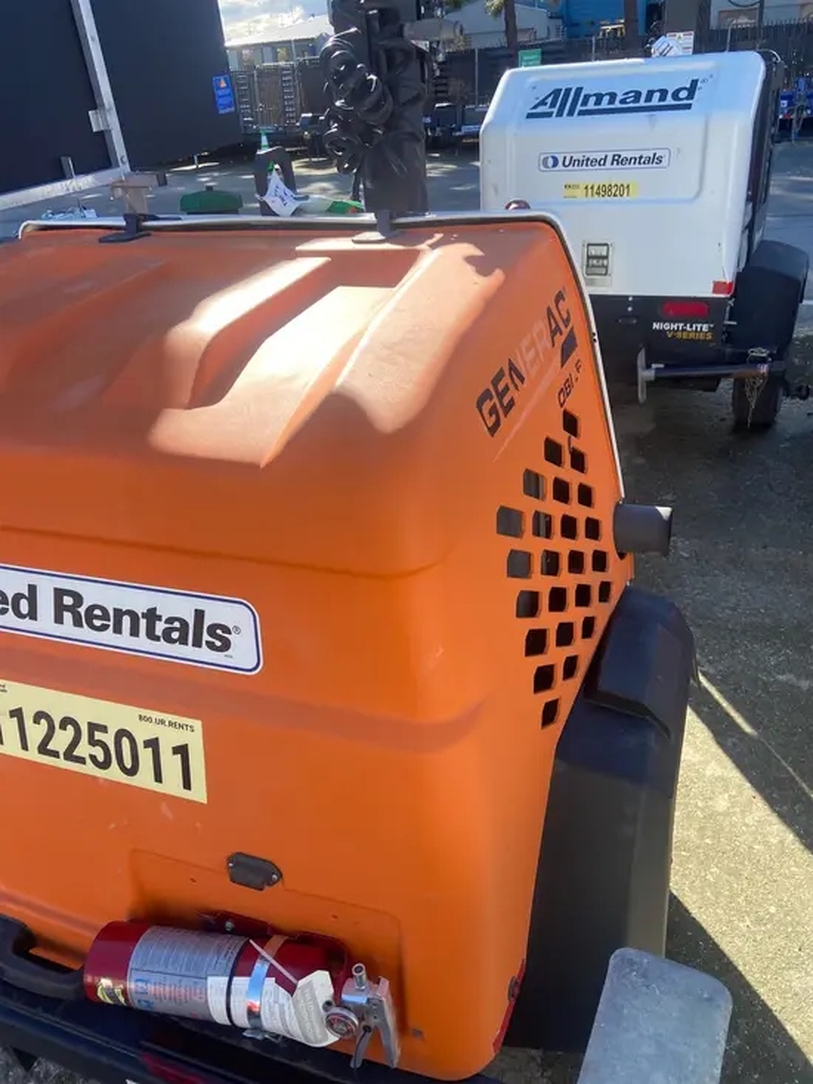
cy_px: 542
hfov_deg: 53.1
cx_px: 406
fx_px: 814
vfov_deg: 67.3
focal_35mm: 26
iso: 32
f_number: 1.8
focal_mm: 4.25
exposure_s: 1/733
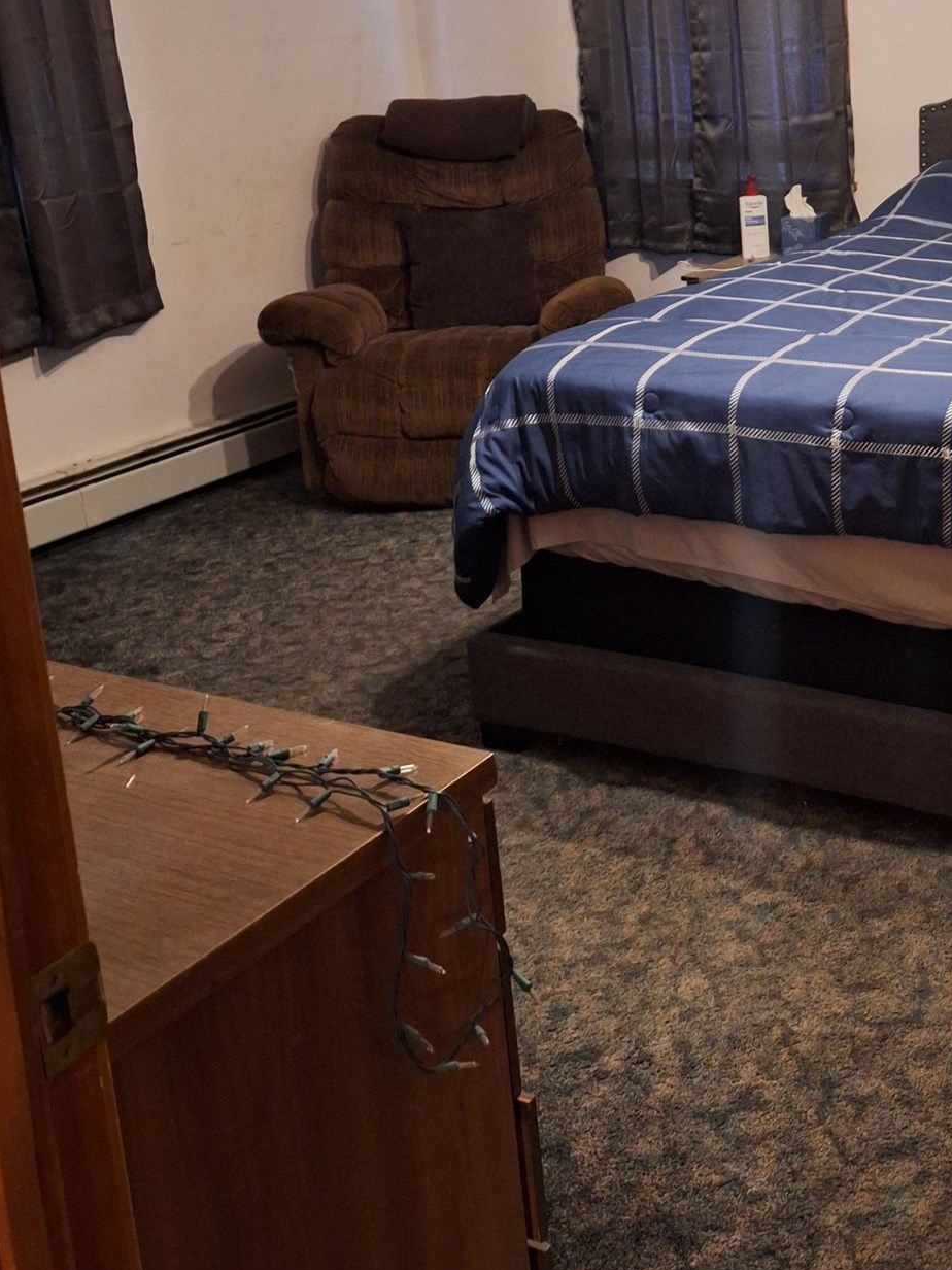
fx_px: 1577
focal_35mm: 43
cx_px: 855
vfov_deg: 42.7
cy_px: 344
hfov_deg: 32.0
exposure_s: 1/20
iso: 640
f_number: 1.8
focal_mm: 5.54
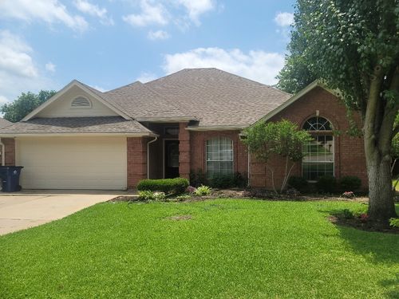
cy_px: 150
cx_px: 200
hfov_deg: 69.4
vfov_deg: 54.9
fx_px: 288
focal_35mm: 25
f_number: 1.8
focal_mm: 7
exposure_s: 1/1250
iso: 50
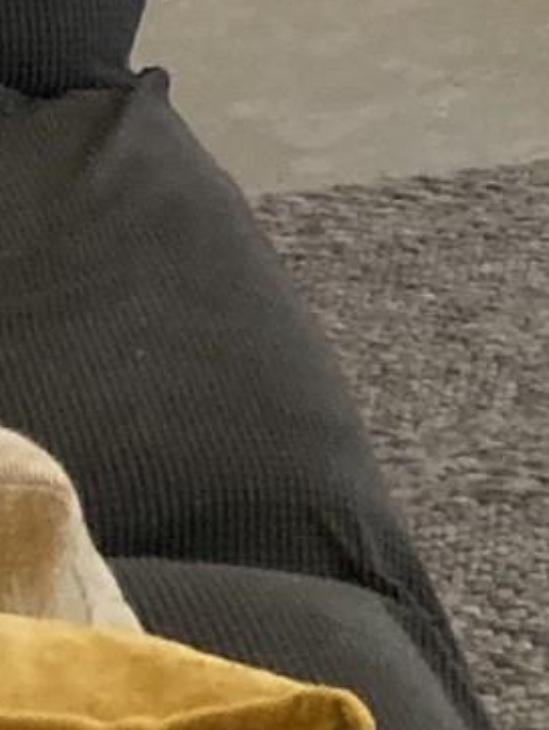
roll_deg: +0.9
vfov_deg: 9.0
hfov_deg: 8.3
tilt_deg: +0.9
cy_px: -1462
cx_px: 390
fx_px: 3760
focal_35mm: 178
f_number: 1.8
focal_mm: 3.99
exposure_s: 1/60
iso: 200
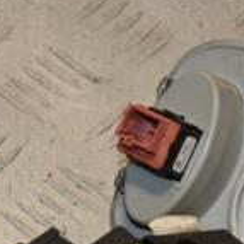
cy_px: 249
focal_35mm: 267
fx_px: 2129
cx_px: 270
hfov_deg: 6.5
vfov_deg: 6.5
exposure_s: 1/200
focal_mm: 50
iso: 800
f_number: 9
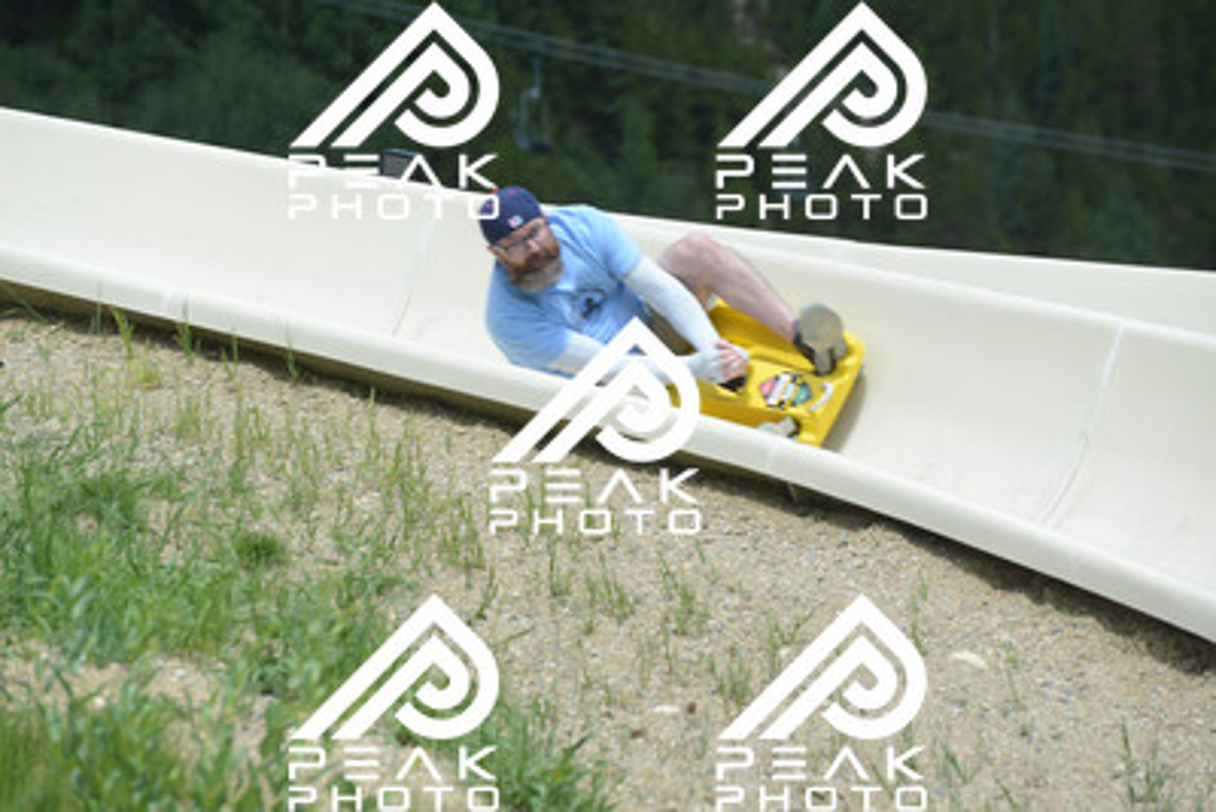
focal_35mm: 195
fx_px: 6589
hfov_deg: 10.5
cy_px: 406
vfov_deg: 7.0
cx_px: 608
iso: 320
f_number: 6.3
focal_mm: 195
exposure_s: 1/640
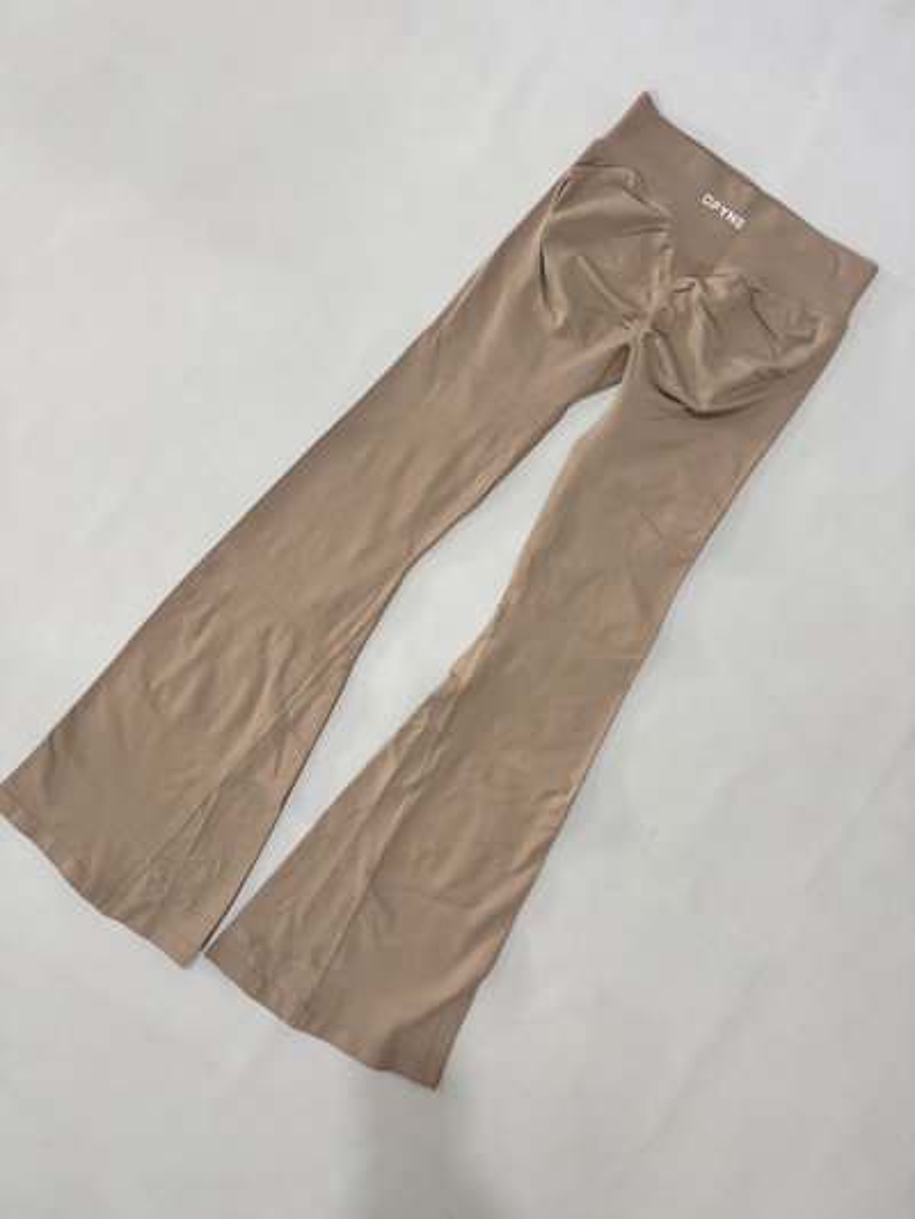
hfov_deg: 56.8
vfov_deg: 71.6
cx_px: 458
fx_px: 846
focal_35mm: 24
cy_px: 610
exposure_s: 1/100
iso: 200
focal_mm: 6.76
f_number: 1.78
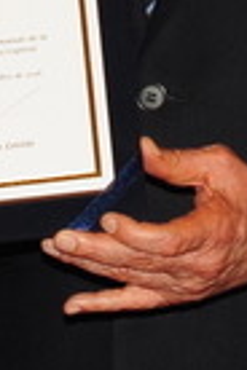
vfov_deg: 4.4
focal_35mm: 463
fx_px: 4765
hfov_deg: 3.0
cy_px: -233
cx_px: 169
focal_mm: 50
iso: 800
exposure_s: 1/50
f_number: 6.3
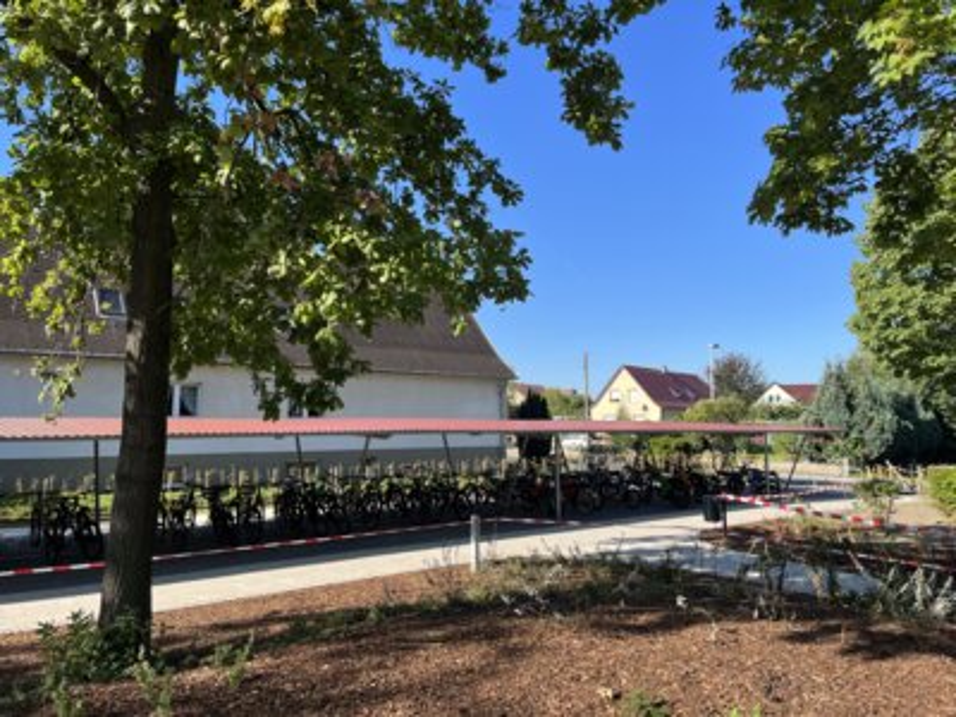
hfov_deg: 67.3
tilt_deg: +5.5
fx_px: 718
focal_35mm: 26
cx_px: 478
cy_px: 358
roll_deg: -0.3
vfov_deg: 53.1
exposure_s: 1/1776
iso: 50
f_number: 1.6
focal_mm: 5.1
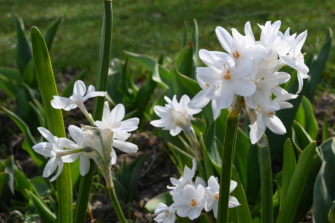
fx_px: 446
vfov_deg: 28.0
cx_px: 168
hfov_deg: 41.1
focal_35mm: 48
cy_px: 112
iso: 180
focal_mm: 48
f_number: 16
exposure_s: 1/60
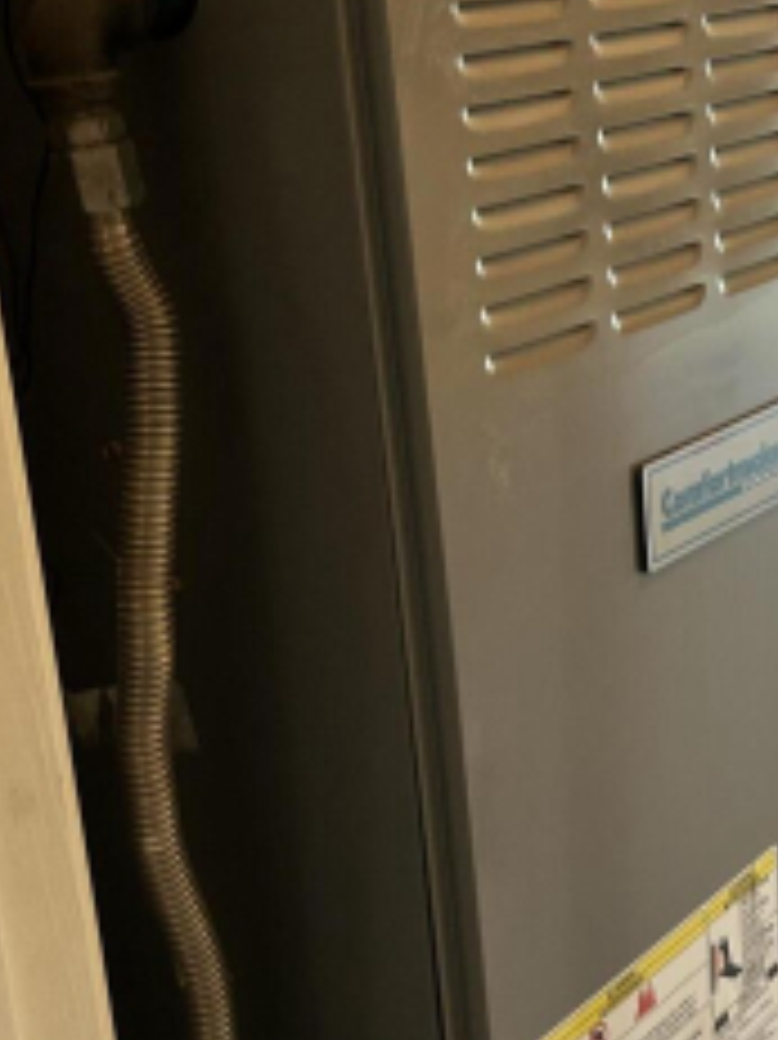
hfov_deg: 19.0
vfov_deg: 26.0
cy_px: 592
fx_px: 2250
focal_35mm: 75
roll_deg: +2.1
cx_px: 800
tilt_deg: -18.1
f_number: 1.5
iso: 125
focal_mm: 5.7
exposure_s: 1/60
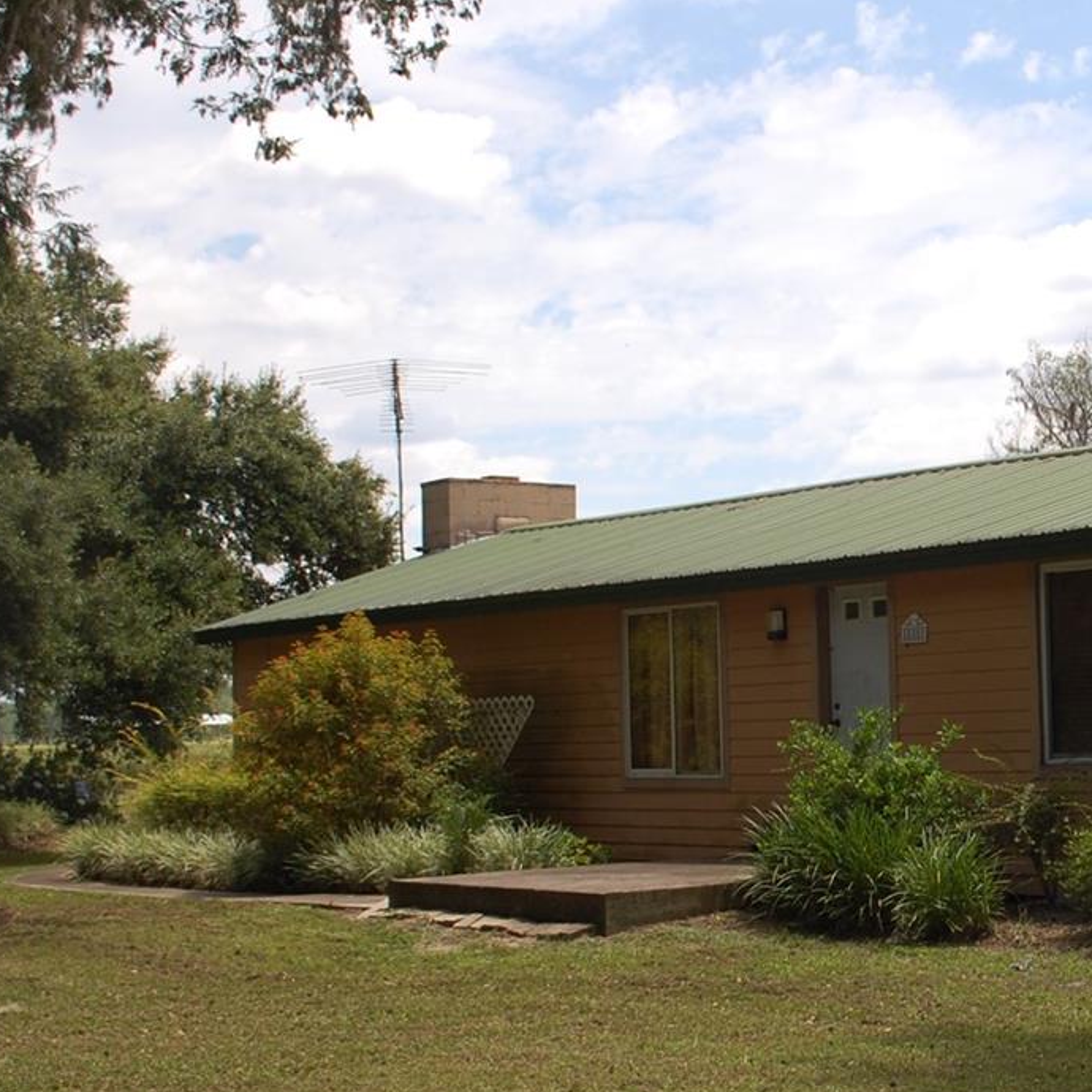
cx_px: 967
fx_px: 2320
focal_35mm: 65
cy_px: 585
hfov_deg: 25.7
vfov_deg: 26.5
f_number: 6.3
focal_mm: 22
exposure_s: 1/500
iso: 200
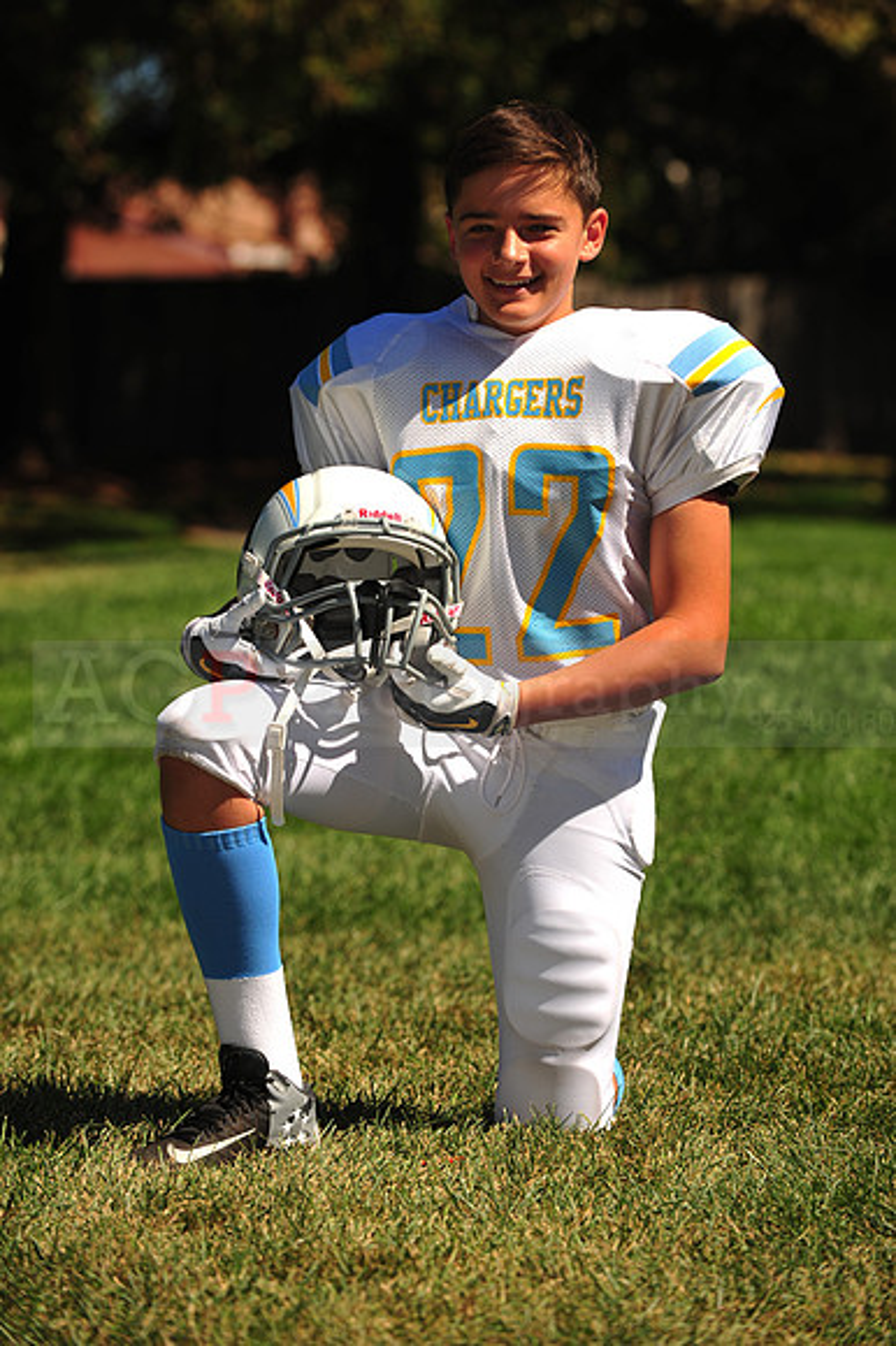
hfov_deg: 9.1
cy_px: 673
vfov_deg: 13.7
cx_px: 448
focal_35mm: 150
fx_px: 5606
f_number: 5
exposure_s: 1/1000
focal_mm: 150
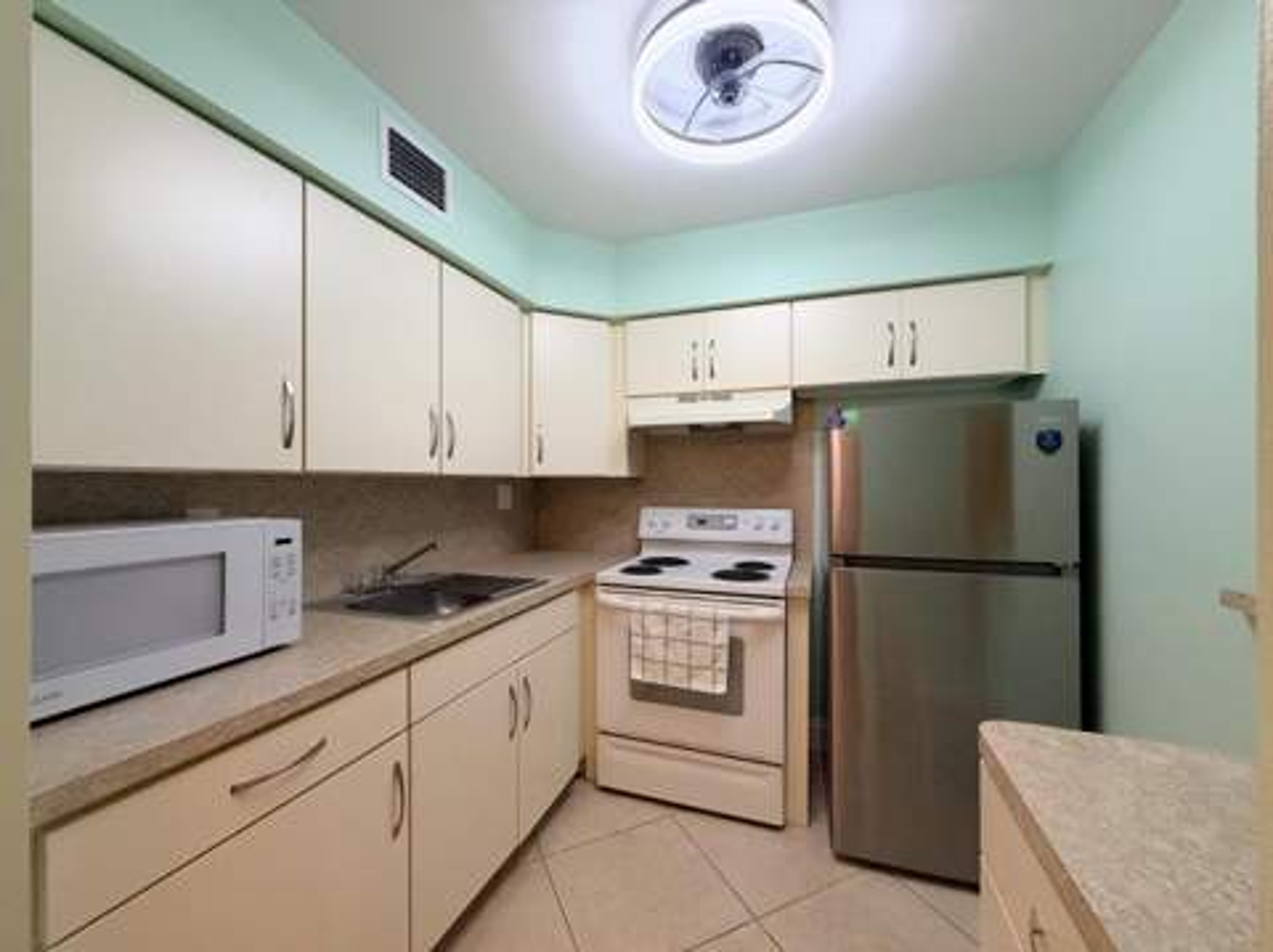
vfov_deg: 85.6
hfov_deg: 102.1
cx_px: 636
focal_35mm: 14
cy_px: 476
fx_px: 514
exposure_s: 1/120
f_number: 2.2
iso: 250
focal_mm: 2.22
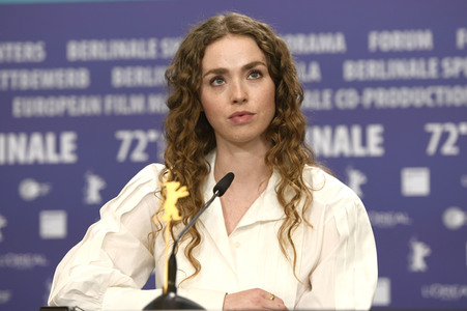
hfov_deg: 13.7
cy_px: 156
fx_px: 1944
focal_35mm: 150
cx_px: 234
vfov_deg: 9.1
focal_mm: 150
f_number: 3.5
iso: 1000
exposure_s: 1/250
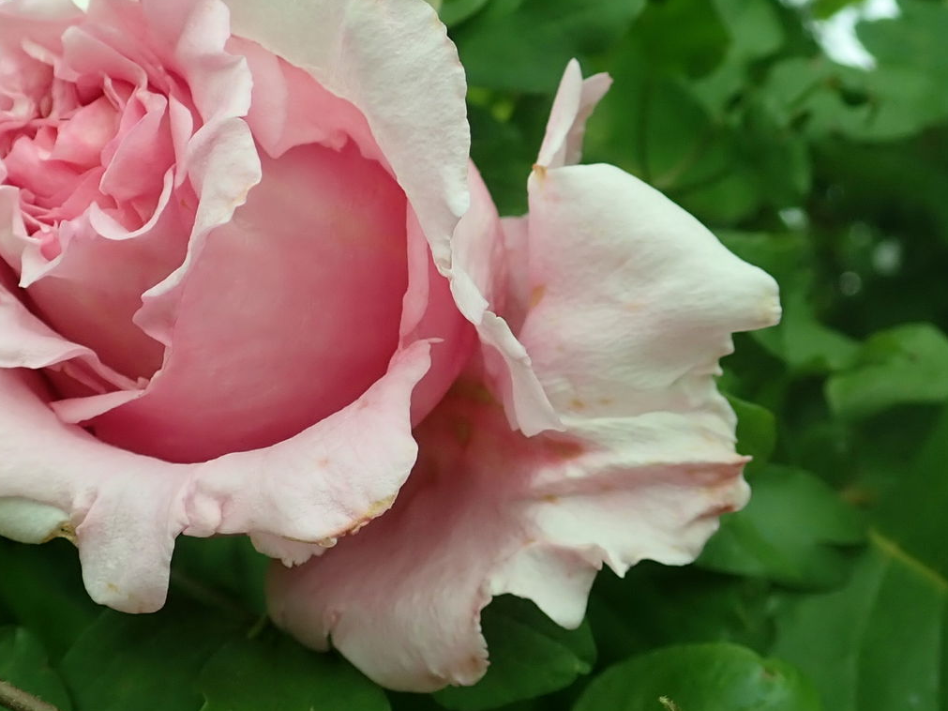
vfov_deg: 25.5
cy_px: 243
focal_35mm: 57
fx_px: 1561
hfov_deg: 33.3
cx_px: 278
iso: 100
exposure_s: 1/320
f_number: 3.2
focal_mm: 5.5
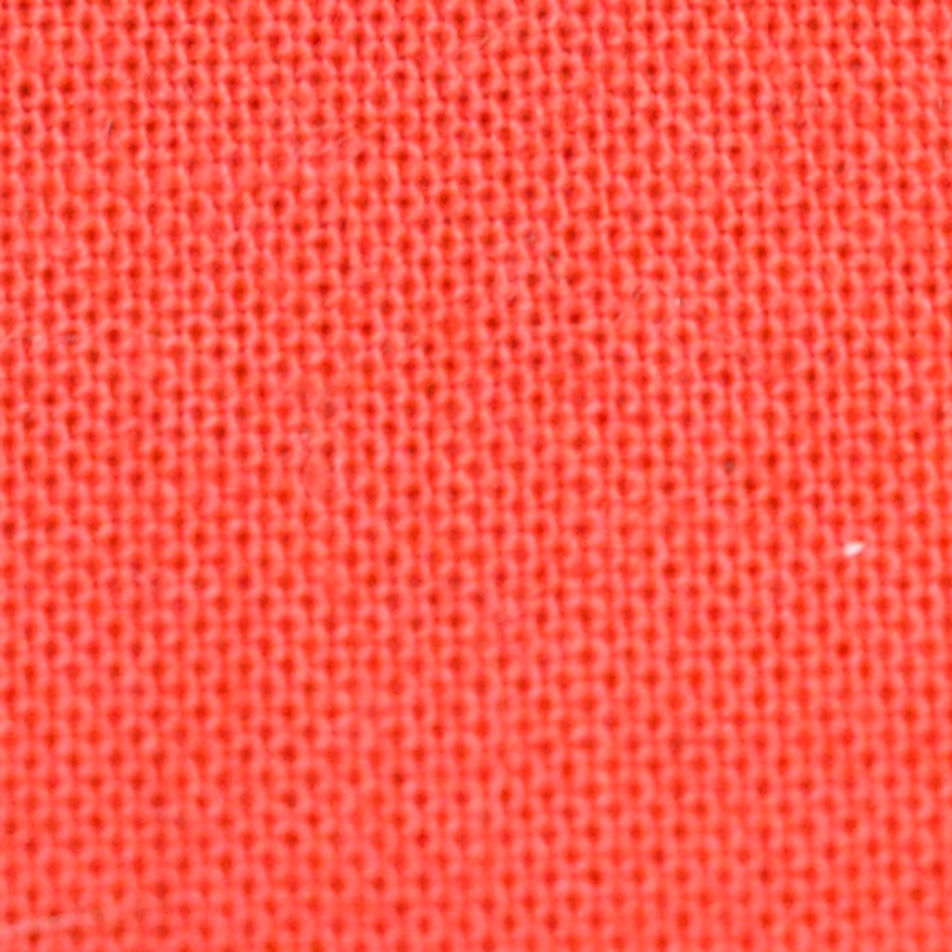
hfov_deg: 5.6
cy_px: -992
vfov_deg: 5.5
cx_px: 680
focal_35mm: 310
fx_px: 9646
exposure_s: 1/125
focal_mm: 28
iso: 2000
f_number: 5
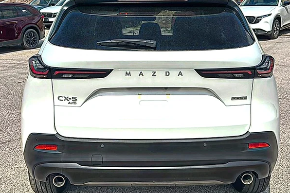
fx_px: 354
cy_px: 96
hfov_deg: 44.5
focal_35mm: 44
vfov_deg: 30.5
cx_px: 157
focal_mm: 6.86
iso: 64
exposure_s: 1/10989
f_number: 1.78
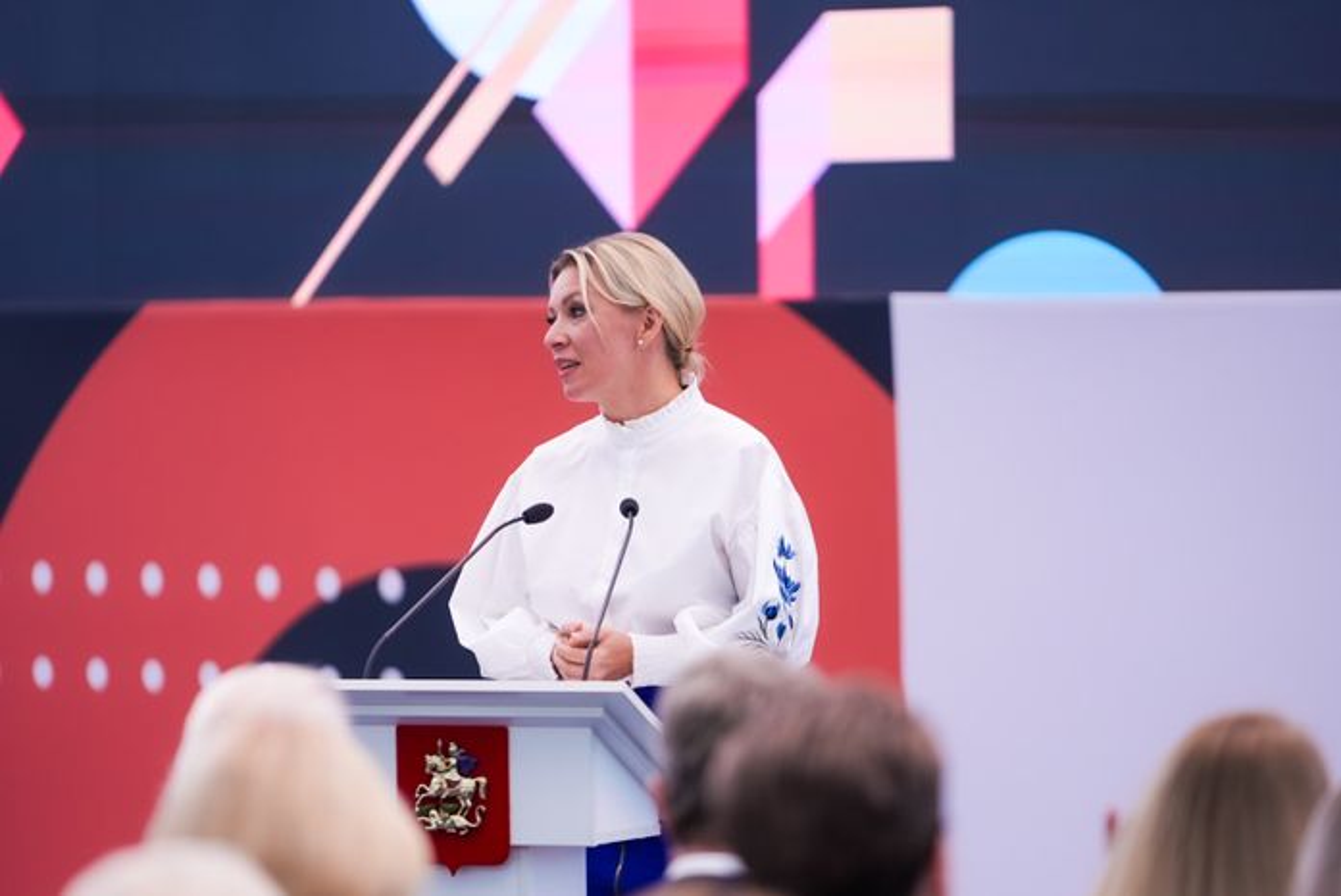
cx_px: 670
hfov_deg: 10.3
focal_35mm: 200
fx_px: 7456
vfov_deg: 6.9
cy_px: 448
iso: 160
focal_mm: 200
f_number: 2.8
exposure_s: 1/60
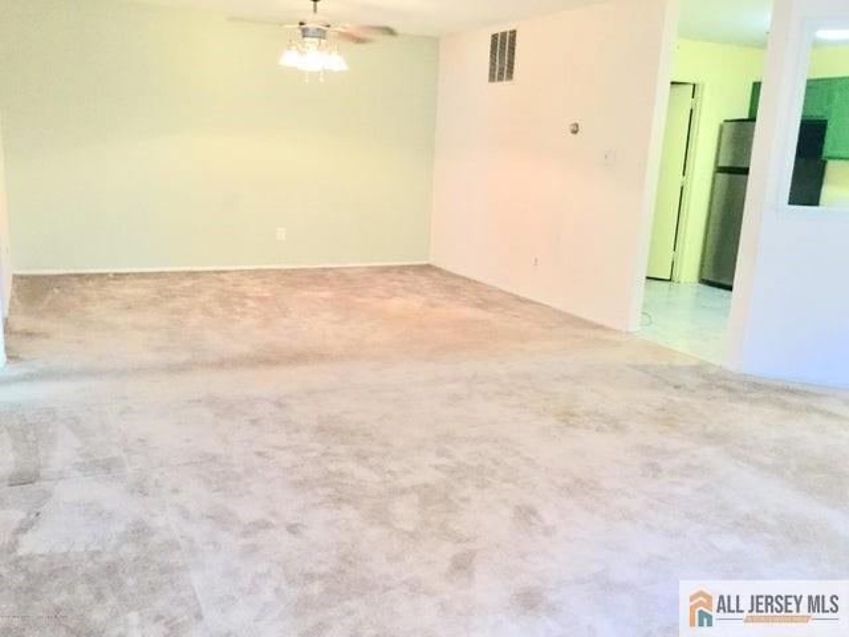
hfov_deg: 58.4
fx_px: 760
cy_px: 318
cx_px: 424
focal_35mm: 31
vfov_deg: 45.4
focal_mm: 3.3
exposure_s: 1/15
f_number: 2.4
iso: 200
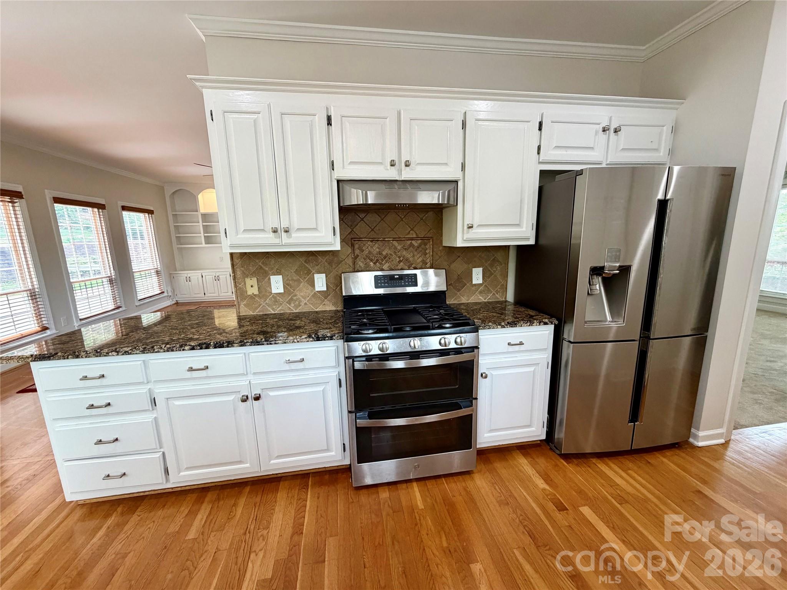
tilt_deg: -9.7
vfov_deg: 85.7
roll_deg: +2.1
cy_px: 295
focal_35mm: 14
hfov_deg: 102.1
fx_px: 318
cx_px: 394
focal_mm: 2.22
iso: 200
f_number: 2.2
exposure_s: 1/120
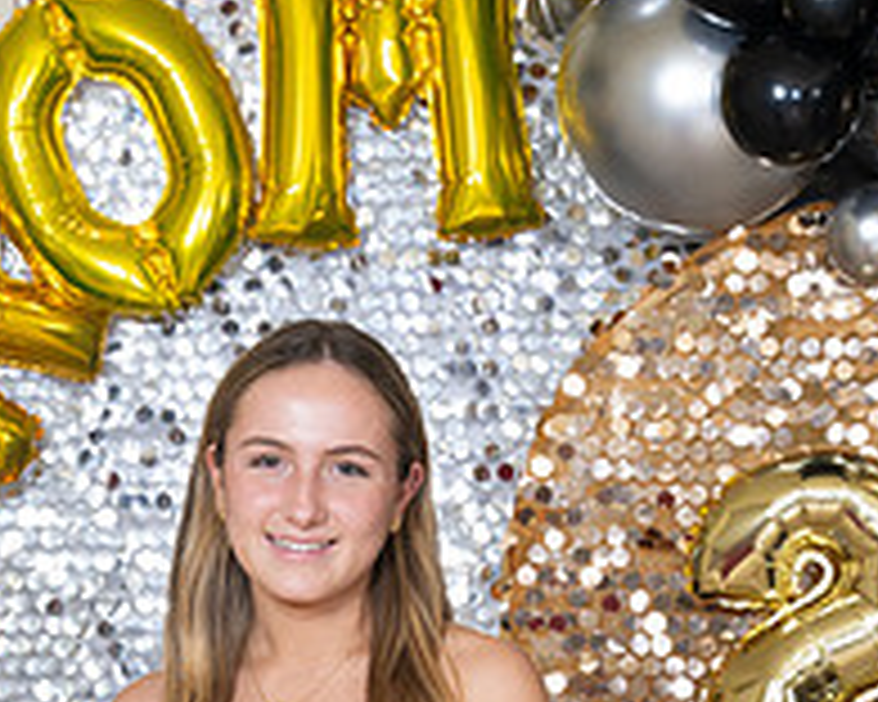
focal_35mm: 368
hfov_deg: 5.3
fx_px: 9563
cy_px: 878
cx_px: 360
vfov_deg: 4.2
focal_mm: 170
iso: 320
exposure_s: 1/100
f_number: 8
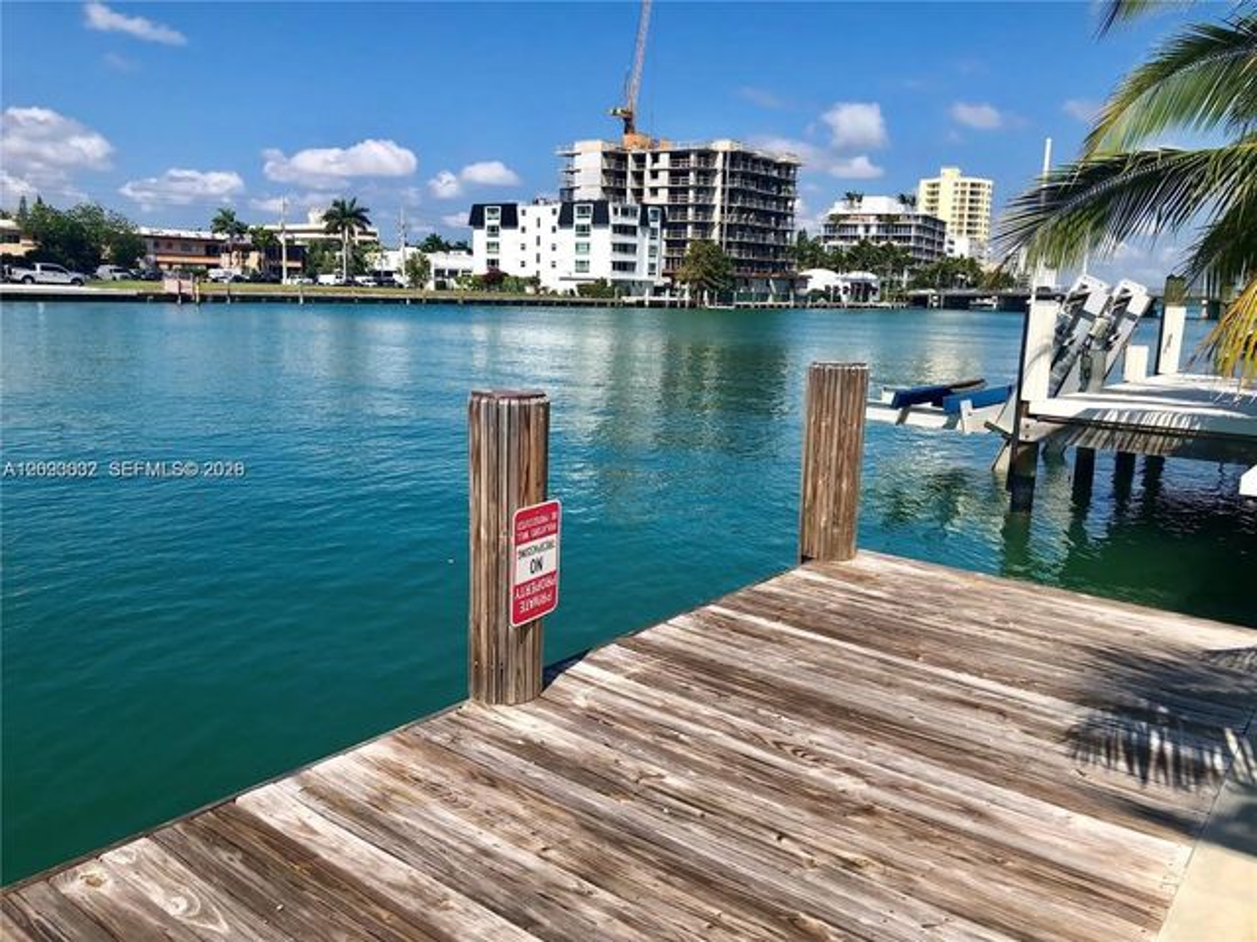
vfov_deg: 49.7
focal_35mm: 28
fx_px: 1017
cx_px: 628
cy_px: 471
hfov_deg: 63.4
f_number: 1.8
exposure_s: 1/2315
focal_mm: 3.99
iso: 20
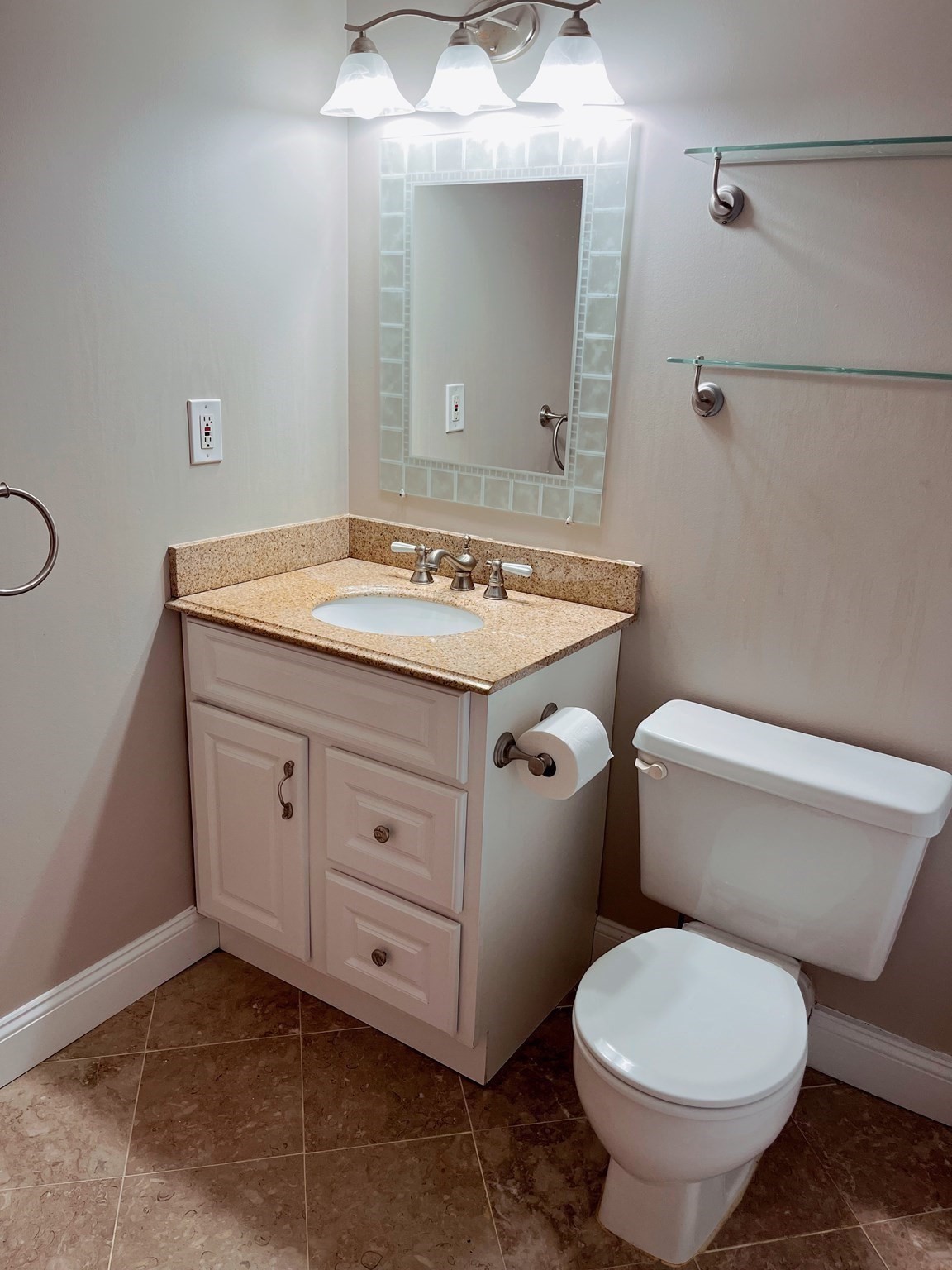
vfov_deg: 67.3
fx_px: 953
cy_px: 635
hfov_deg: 53.1
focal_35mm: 26
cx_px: 476
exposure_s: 1/120
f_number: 1.6
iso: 80
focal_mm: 5.1
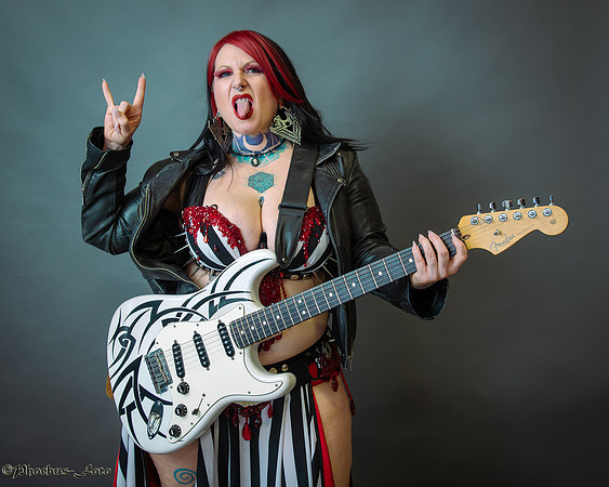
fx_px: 785
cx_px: 304
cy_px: 218
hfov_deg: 42.4
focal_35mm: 44
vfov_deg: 34.4
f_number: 5.6
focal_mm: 35
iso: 3200
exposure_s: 1/200
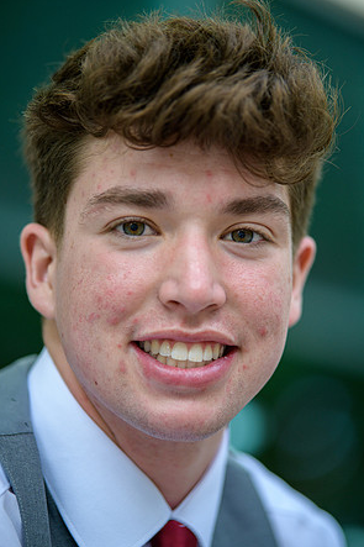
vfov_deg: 15.5
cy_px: 274
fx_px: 2003
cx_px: 183
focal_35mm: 132
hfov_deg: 10.4
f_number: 2.8
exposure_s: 1/320
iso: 250
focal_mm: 130
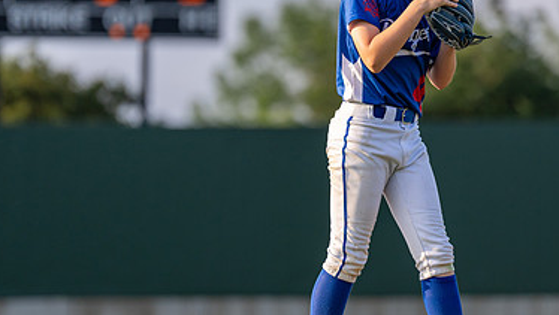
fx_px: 5355
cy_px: 86
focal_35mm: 361
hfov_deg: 6.0
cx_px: 331
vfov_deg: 3.4
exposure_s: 1/2500
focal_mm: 200
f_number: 2.8
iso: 400
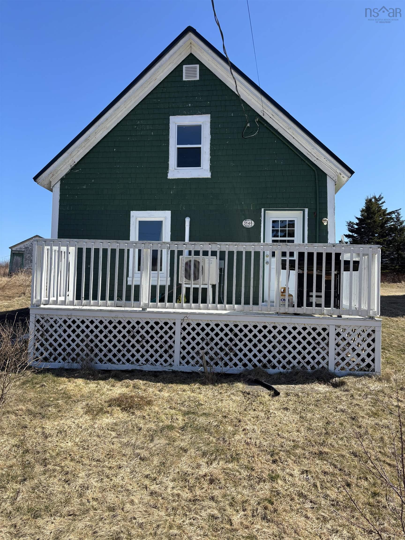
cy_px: 270
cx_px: 202
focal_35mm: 26
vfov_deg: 67.3
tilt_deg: +4.2
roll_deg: -2.4
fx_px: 406
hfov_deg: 53.1
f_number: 1.6
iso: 50
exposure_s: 1/2062
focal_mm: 5.96
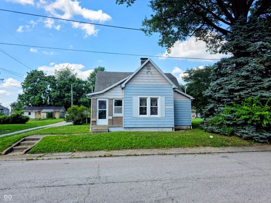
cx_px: 136
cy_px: 102
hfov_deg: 73.9
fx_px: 180
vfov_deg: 58.9
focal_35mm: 23
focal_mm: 6.3
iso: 80
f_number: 1.7
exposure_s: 1/3464
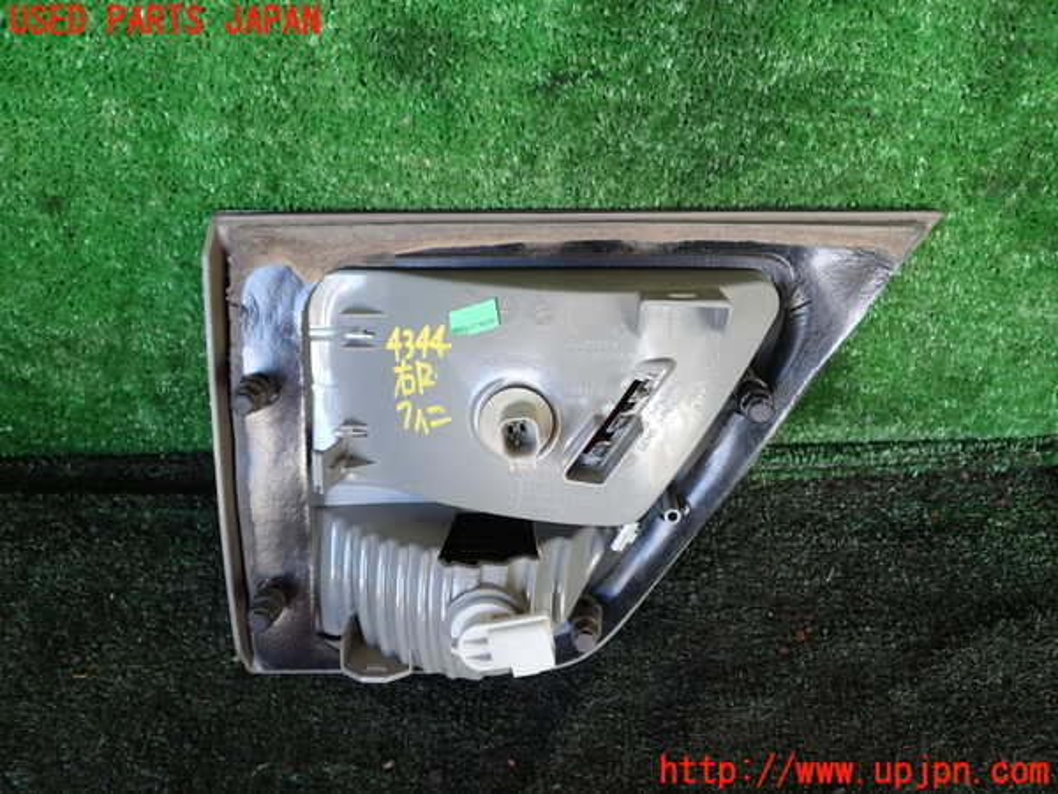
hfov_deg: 60.0
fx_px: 917
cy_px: 397
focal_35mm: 30
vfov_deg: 46.8
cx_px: 529
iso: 200
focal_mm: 5.4
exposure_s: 1/50
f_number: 2.3
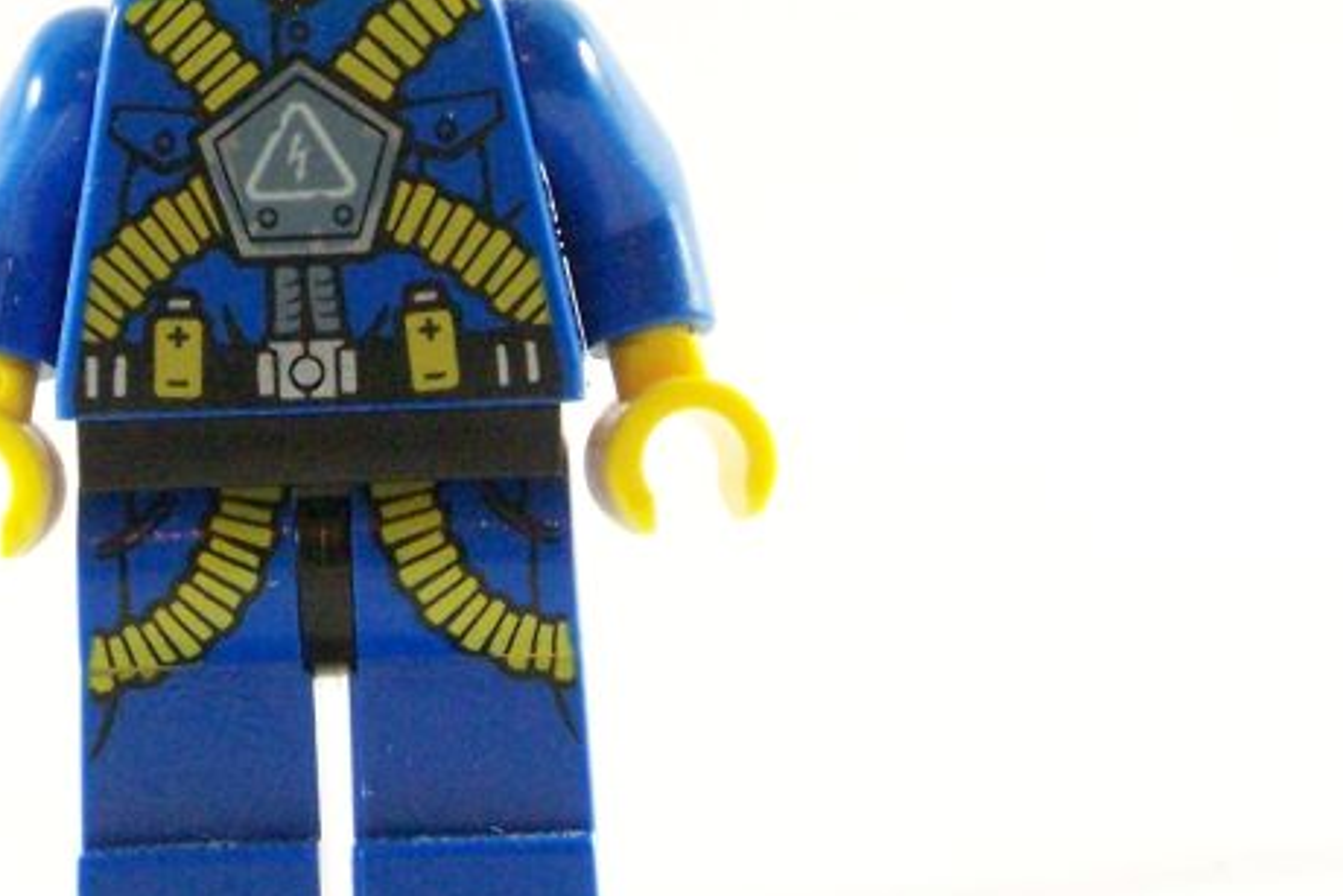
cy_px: 231
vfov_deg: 5.1
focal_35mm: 271
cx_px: 345
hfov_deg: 7.6
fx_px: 10112
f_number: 3.6
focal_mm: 19.4
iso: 400
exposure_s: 1/60
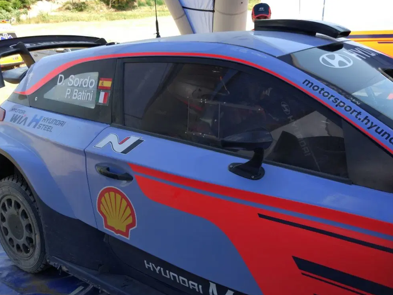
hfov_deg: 53.7
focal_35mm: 34
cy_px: 147
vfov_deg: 41.8
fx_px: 386
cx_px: 164
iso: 100
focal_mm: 4.26
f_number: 2
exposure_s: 1/342
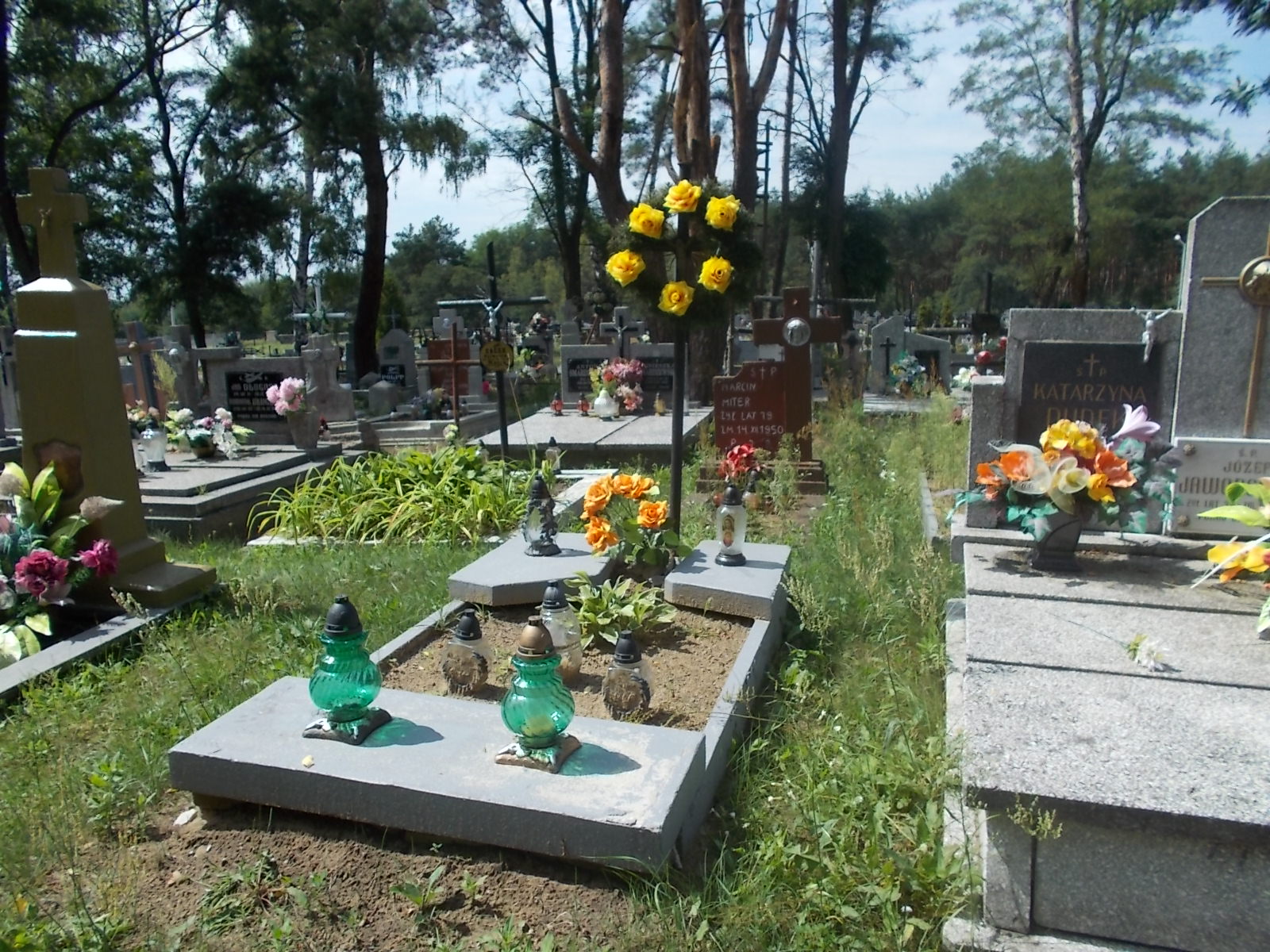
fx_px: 954
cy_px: 476
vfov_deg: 53.1
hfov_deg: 67.3
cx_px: 635
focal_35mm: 26
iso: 80
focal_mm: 4.6
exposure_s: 1/160
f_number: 8
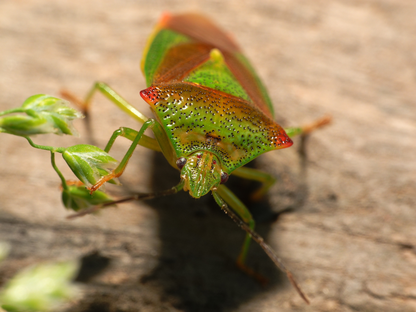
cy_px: 156
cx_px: 208
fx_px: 2404
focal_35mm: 200
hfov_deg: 9.9
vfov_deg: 7.4
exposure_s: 1/100
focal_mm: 42.6
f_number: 8
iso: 100
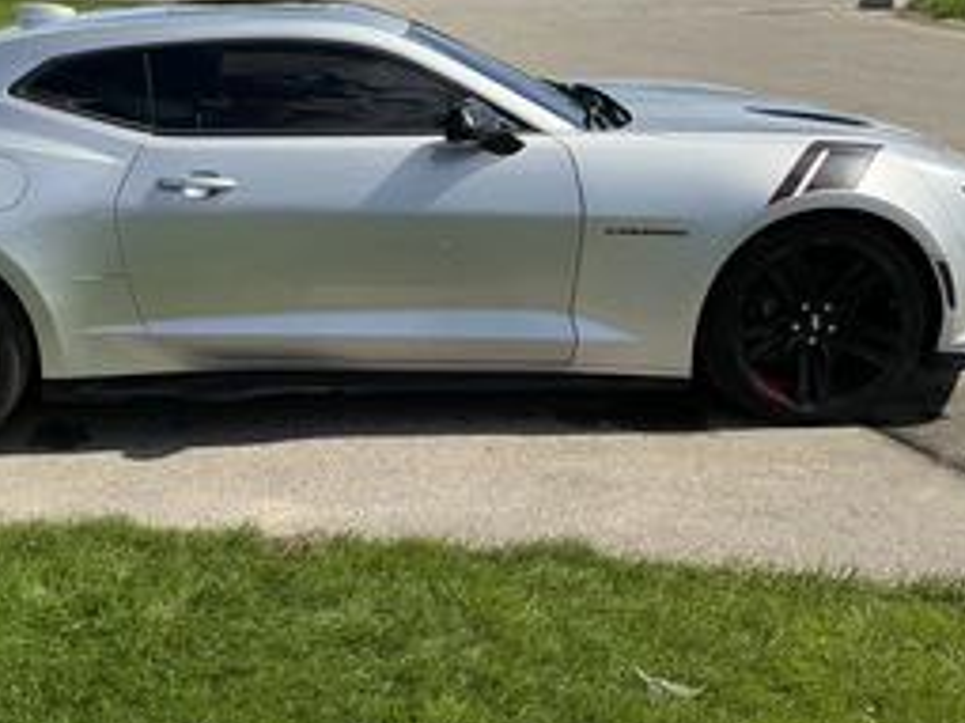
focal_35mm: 44
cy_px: 197
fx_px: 1226
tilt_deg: -11.1
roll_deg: +0.9
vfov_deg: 32.3
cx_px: 314
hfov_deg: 42.3
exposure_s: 1/1984
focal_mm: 3
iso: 25
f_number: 1.8
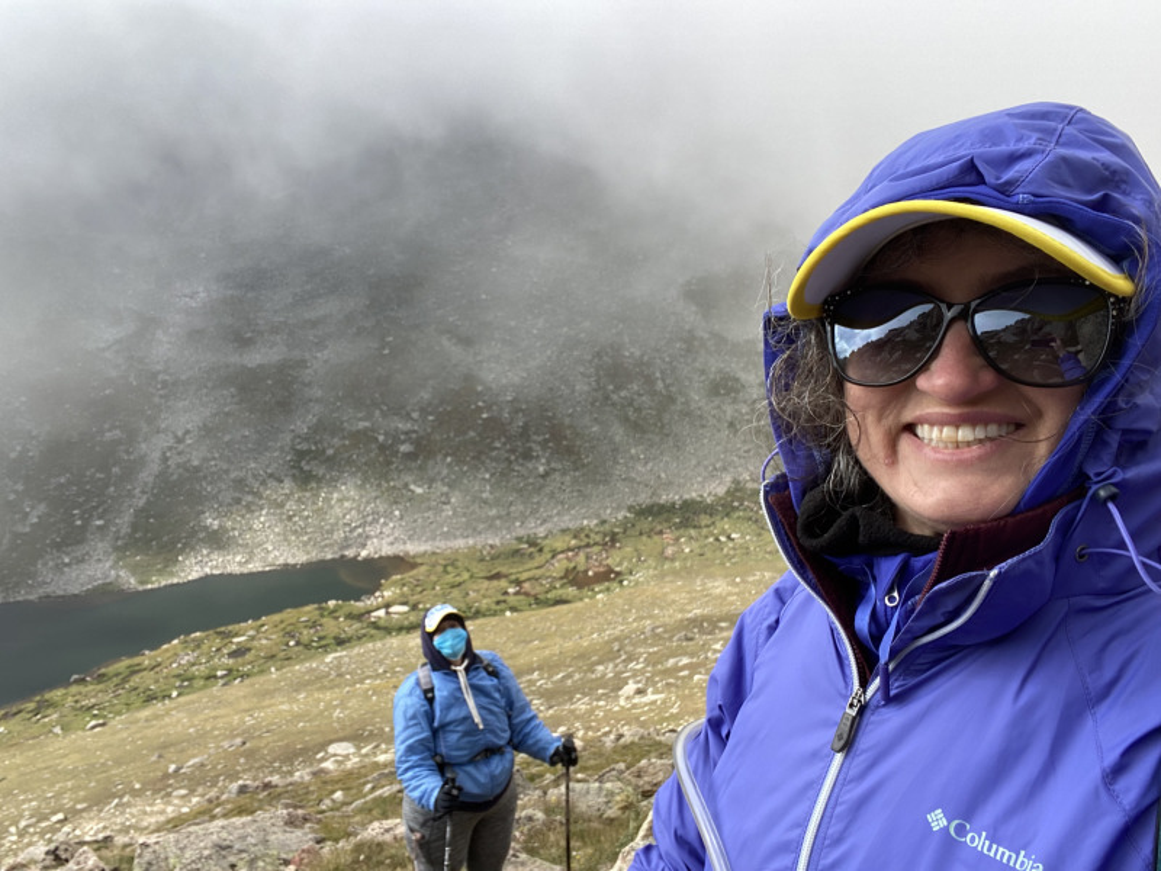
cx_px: 580
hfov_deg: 60.0
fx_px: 1006
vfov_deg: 46.8
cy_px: 436
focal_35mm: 30
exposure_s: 1/338
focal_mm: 2.71
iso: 25
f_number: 2.2
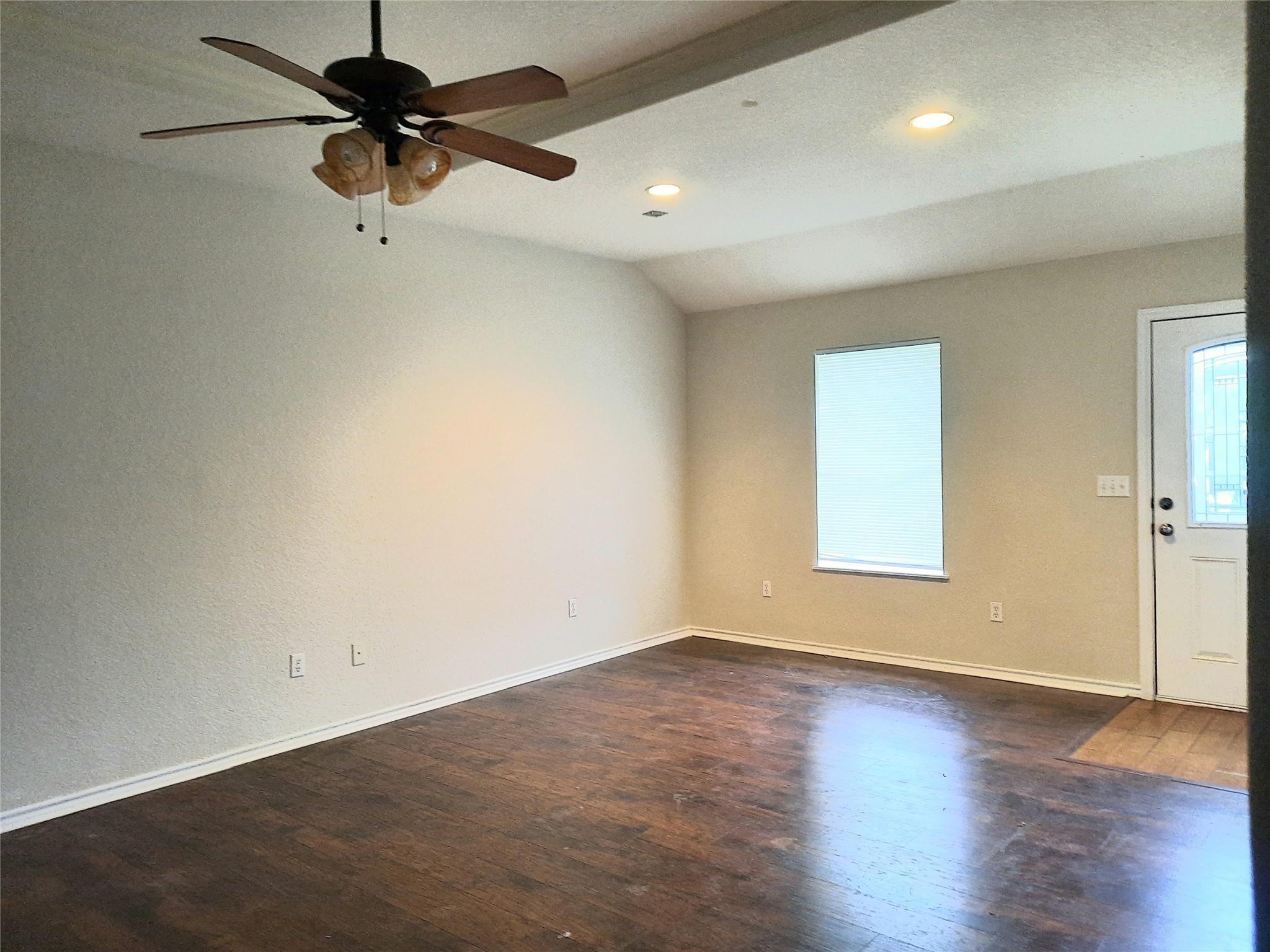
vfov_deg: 54.9
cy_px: 476
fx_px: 917
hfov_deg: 69.4
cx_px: 635
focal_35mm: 25
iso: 320
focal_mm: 4.6
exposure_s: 1/30
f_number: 2
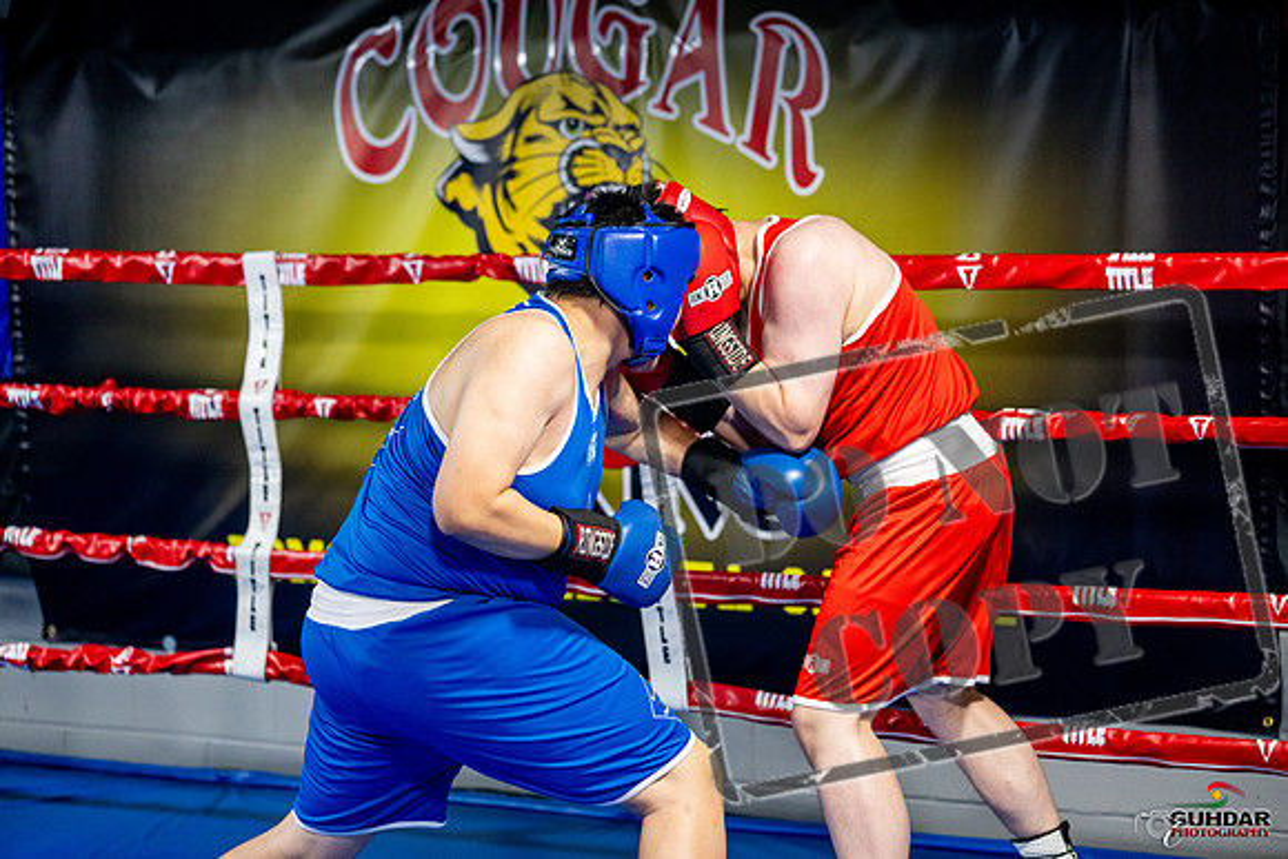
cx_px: 644
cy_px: 430
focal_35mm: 78
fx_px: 2791
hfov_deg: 26.0
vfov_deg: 17.5
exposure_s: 1/1000
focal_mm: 78
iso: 4000
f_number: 2
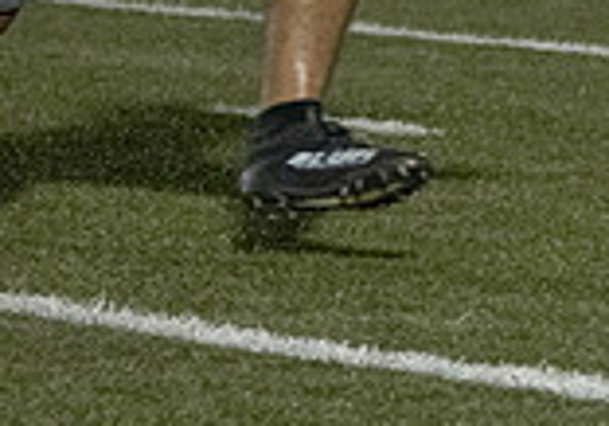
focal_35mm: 914
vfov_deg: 1.6
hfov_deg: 2.2
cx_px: 873
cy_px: -373
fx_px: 15693
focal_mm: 187
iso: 20000
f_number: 5.6
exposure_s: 1/1000
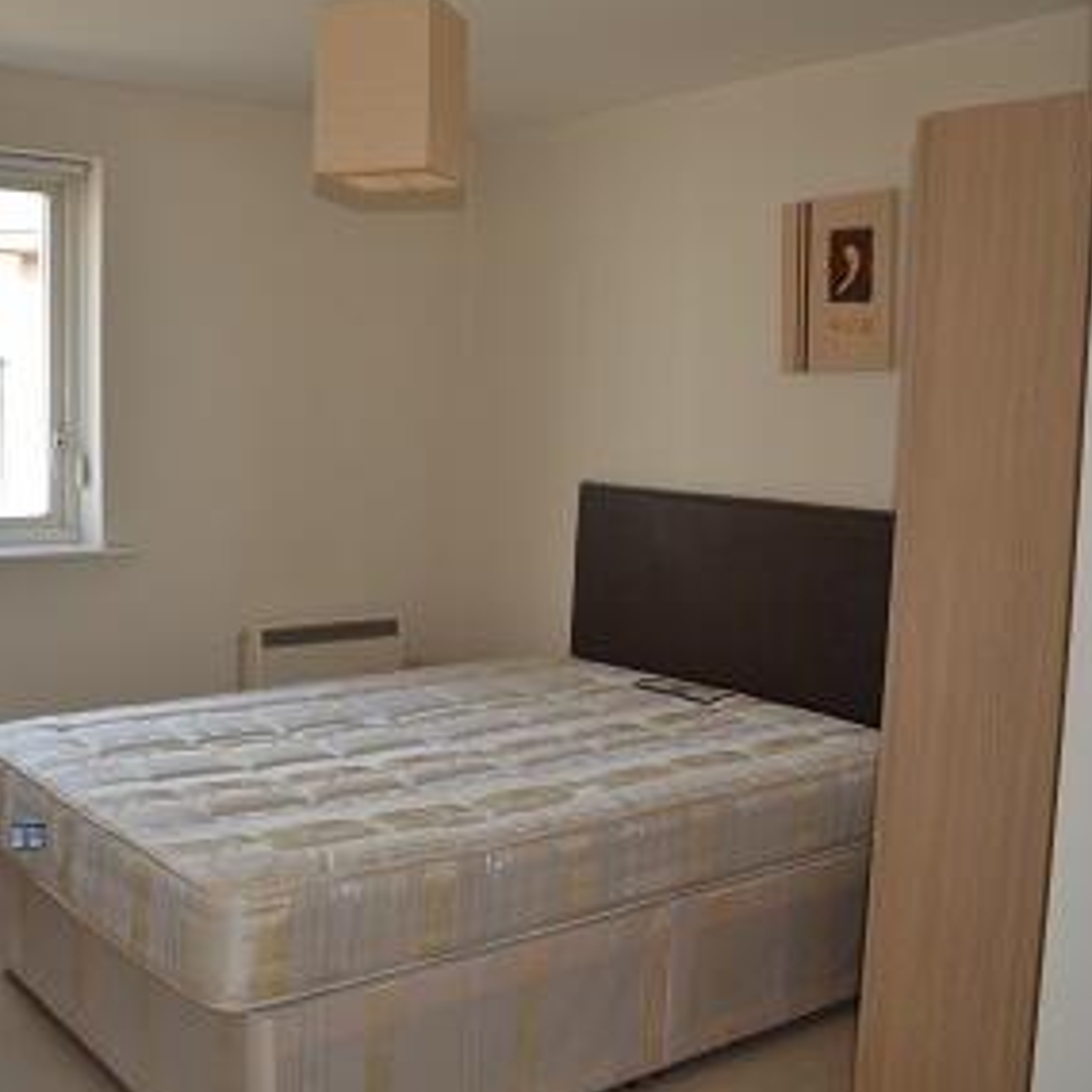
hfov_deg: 44.7
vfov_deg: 44.9
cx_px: 448
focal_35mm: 37
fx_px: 1321
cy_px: 544
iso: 180
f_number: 4
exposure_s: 1/125
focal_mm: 18
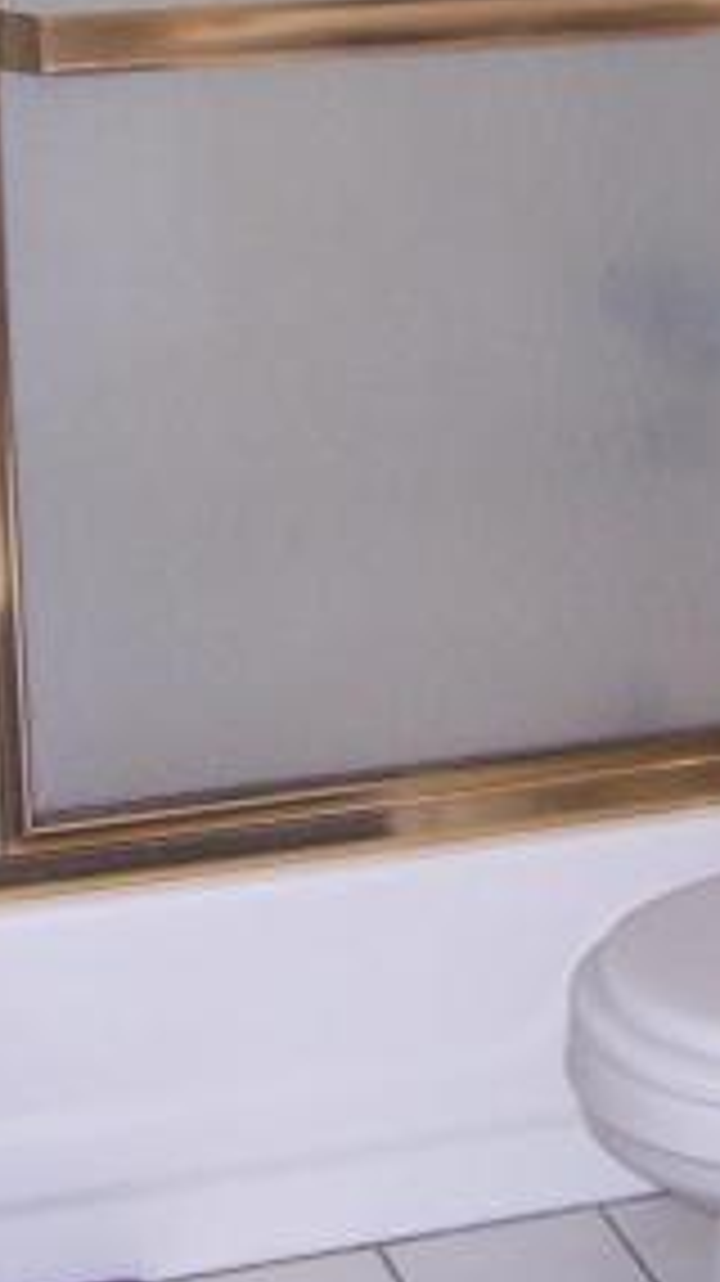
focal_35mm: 97
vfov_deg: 21.8
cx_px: 634
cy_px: 324
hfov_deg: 12.4
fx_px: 3297
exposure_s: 1/60
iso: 140
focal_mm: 5.5
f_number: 2.8
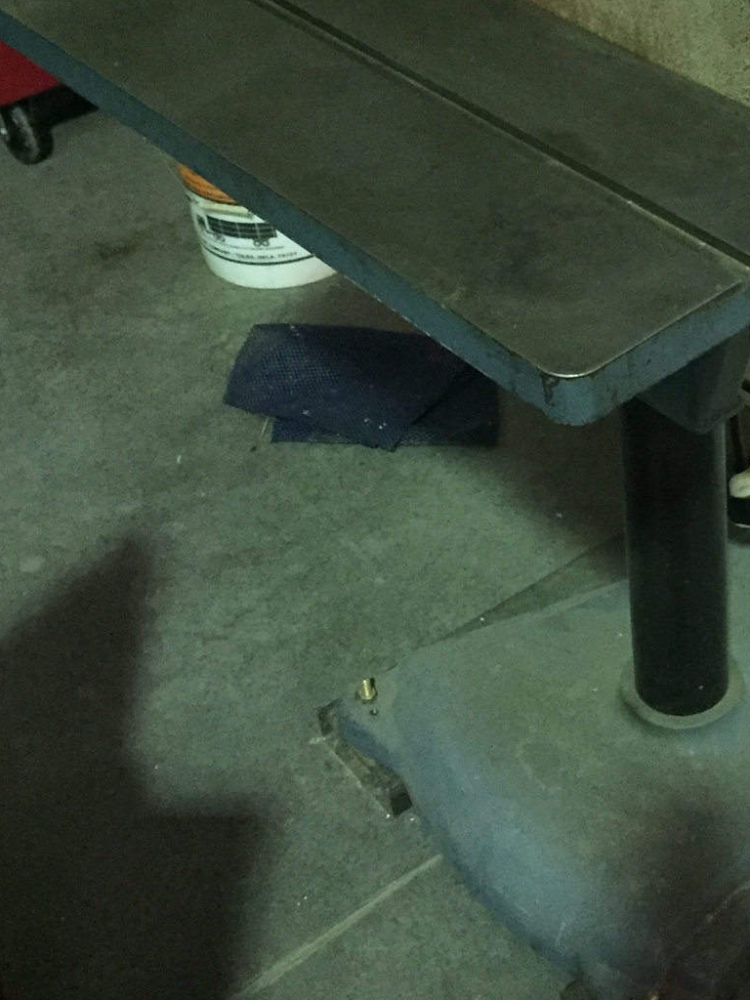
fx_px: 1676
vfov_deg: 33.1
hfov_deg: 24.6
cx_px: 659
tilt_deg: -37.9
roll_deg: +2.4
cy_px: 386
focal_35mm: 58
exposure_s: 1/15
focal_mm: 4.15
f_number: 2.2
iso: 320
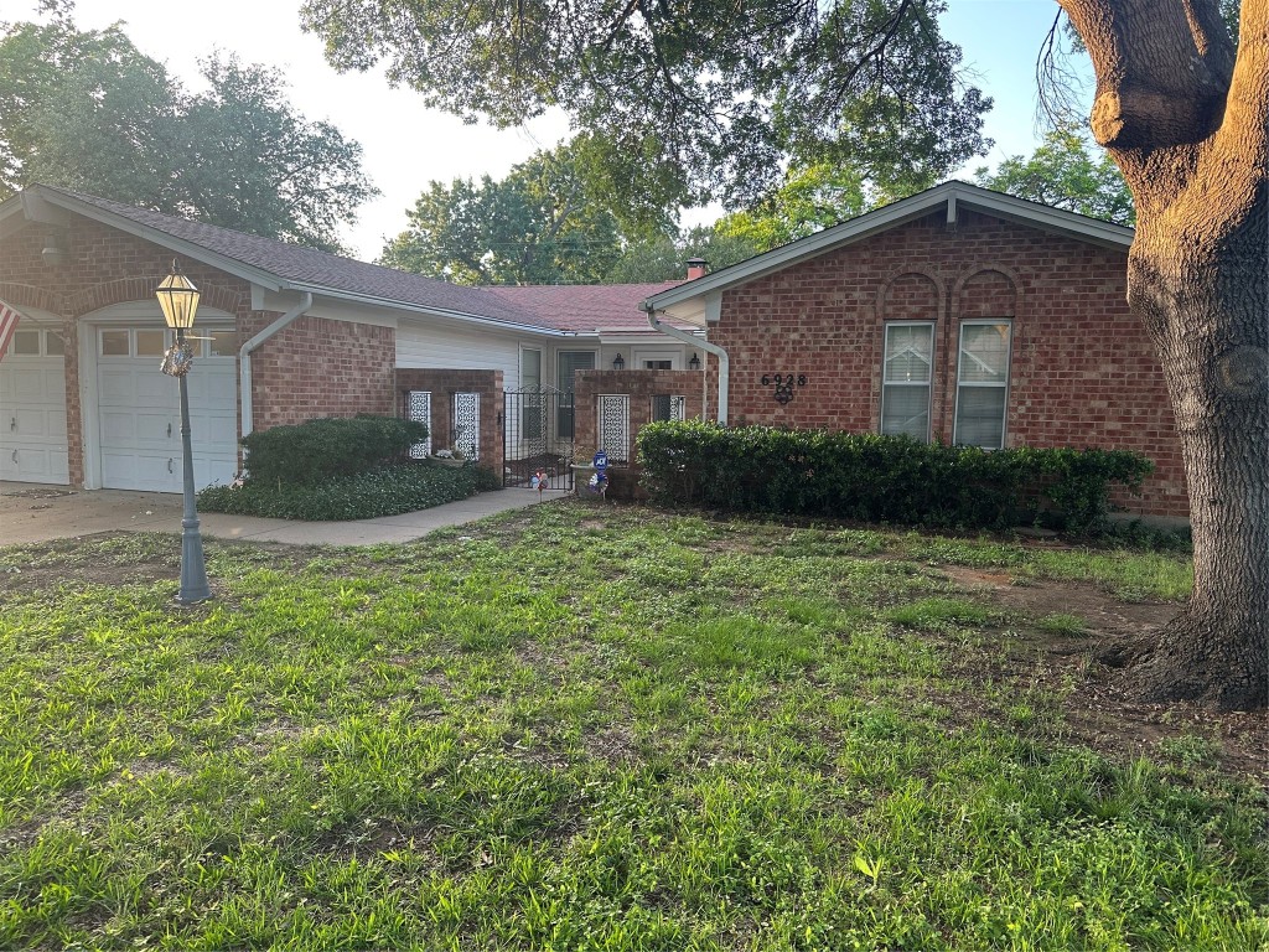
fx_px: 880
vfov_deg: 56.8
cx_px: 634
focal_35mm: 24
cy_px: 476
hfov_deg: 71.6
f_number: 1.78
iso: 100
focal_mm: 6.86
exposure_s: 1/121
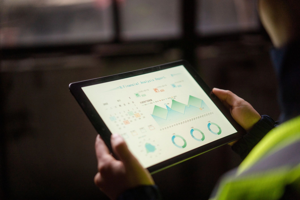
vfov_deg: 24.6
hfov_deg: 36.2
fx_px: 458
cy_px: 100
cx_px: 150
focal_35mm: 55
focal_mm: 55
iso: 320
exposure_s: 1/500
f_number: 1.8
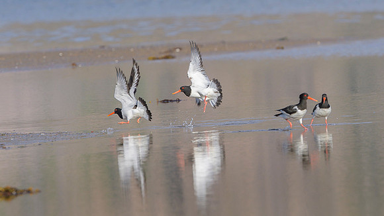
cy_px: 60
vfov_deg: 1.9
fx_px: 6503
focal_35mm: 639
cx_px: 234
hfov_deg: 3.4
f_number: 8
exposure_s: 1/2000
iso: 800
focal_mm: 500
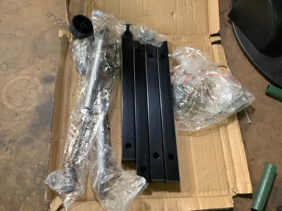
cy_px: 106
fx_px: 253
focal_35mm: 31
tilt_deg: -68.4
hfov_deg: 58.4
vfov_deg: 45.4
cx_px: 141
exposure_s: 1/33
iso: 320
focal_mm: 3.3
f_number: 2.4
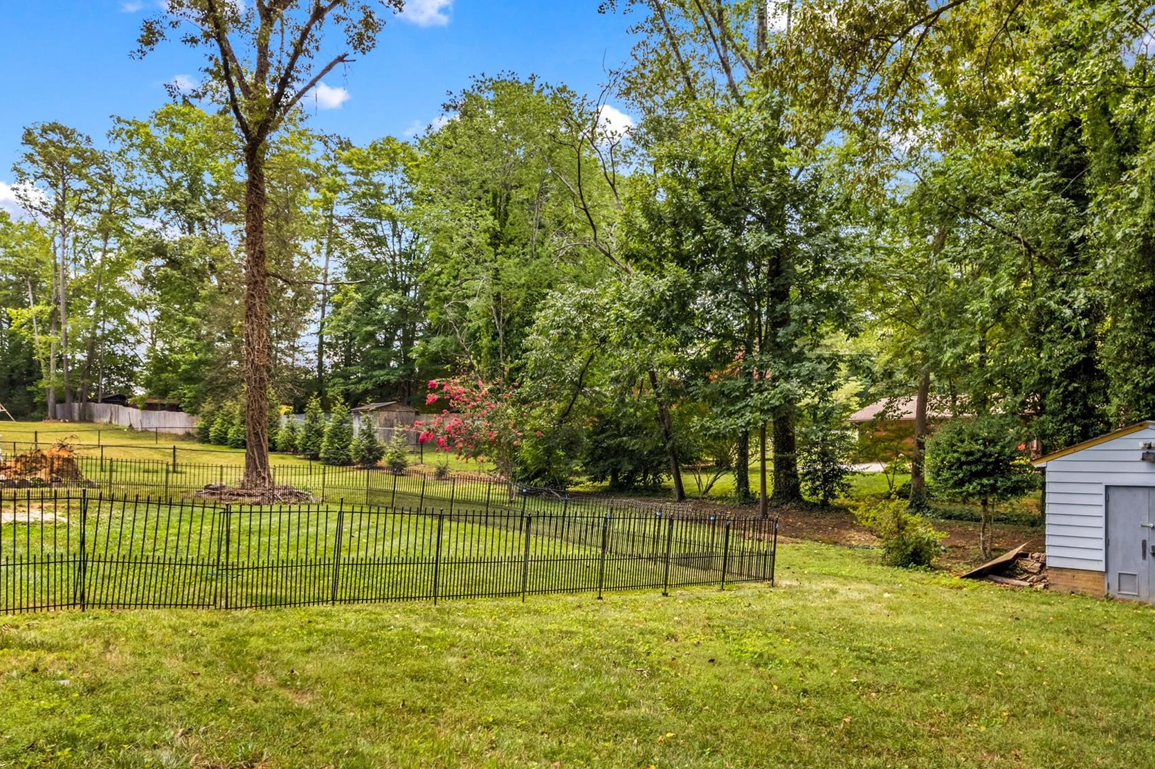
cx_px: 596
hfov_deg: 67.4
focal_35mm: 27
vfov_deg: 47.7
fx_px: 866
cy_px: 442
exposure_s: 1/200
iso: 100
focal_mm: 8.38
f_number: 2.8
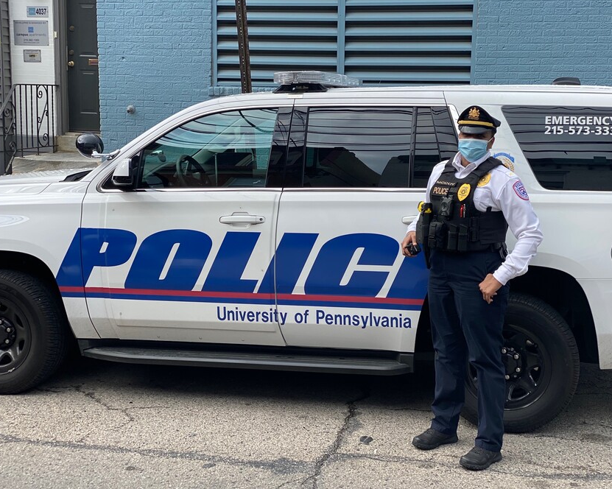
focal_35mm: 55
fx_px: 996
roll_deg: -0.1
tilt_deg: -9.0
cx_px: 323
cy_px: 243
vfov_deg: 27.6
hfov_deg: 34.2
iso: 20
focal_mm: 6
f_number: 2
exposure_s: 1/600
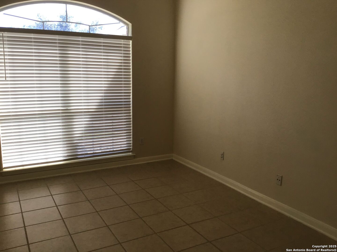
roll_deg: -0.1
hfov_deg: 58.4
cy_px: 126
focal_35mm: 31
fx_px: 302
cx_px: 168
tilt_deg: -10.9
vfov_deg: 45.4
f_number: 2.4
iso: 25
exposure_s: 1/120
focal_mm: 3.3
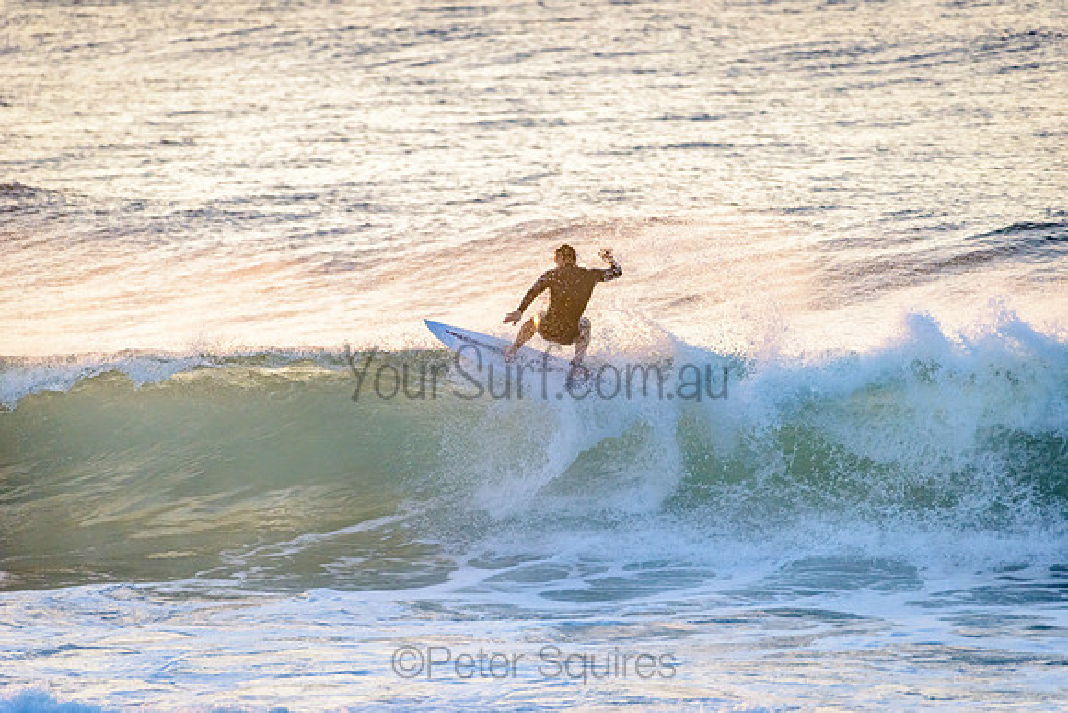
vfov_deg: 2.8
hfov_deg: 4.1
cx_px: 534
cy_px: 356
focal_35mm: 500
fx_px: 14836
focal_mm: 500
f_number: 5.6
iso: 1000
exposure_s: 1/2000
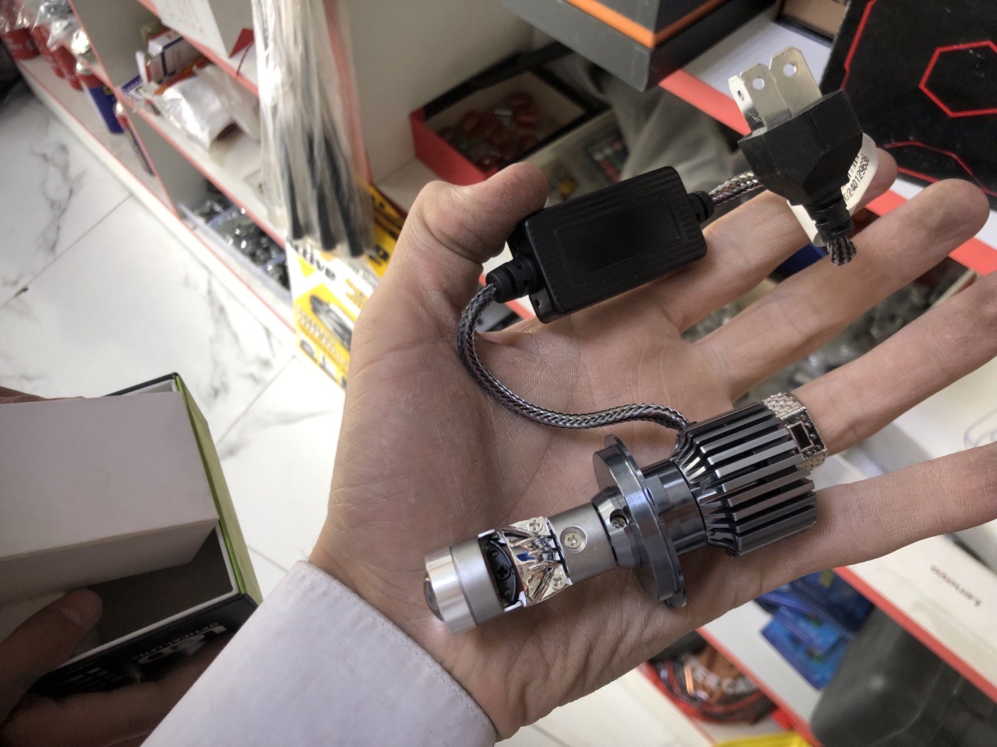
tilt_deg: -56.7
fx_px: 806
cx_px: 498
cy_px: 374
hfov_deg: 63.4
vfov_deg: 49.7
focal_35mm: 28
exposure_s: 1/40
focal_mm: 4
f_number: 1.8
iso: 25
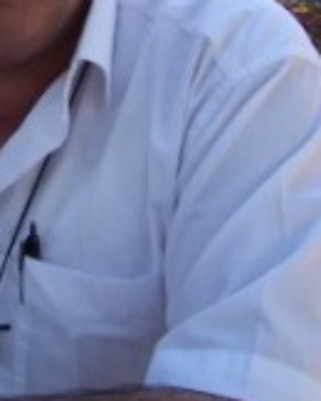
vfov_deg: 18.4
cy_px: 10
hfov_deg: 14.7
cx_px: -42
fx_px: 1209
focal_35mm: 102
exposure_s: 1/250
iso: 140
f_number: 2.8
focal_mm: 6.3
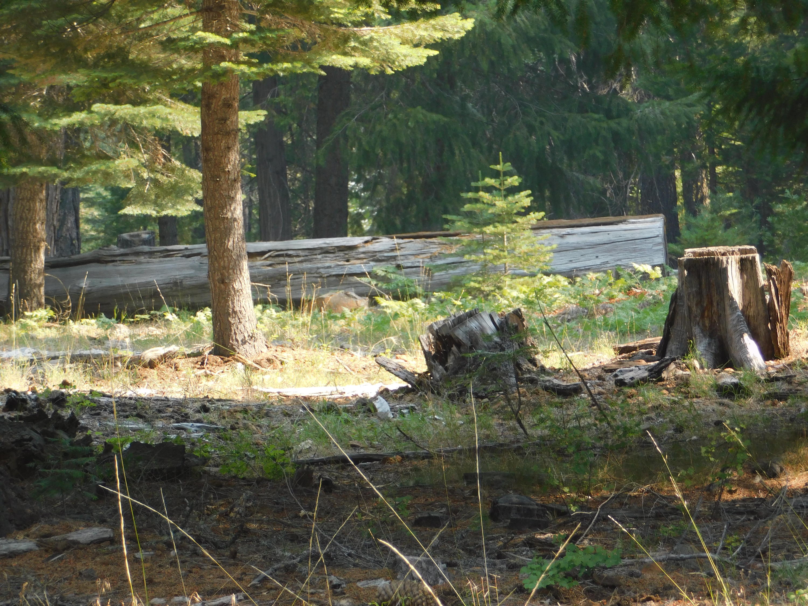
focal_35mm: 232
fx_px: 5415
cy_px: 303
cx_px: 404
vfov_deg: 6.4
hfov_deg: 8.5
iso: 125
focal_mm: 41.3
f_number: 5.6
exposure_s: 1/60
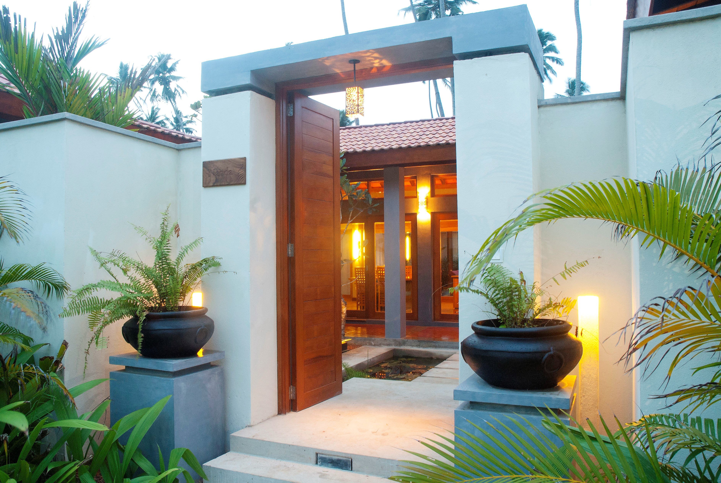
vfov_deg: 48.0
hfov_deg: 67.3
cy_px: 242
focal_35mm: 27
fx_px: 541
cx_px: 360
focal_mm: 18
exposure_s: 2.5
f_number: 11
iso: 400
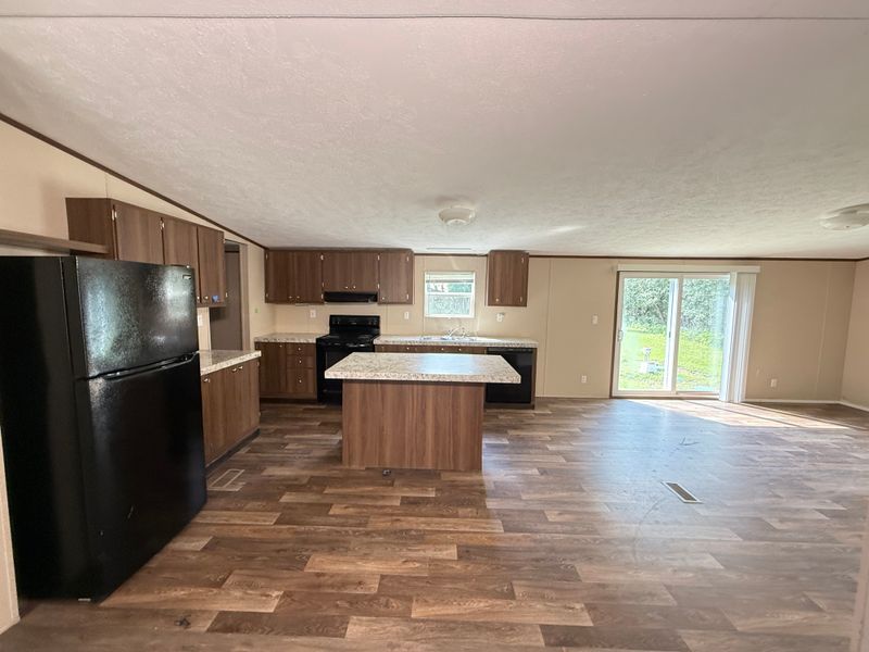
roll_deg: -1.8
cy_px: 326
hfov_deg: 102.1
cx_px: 434
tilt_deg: +0.1
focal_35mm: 14
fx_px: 351
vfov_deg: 85.7
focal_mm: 2.22
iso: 320
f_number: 2.2
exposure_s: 1/94
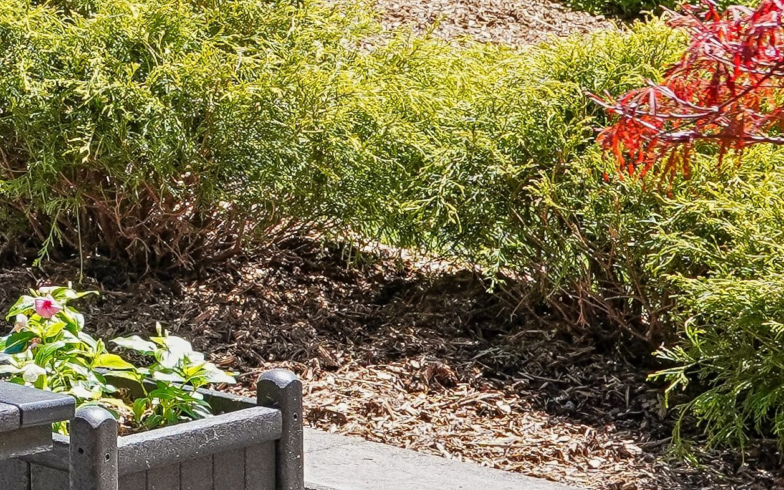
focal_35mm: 141
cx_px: -980
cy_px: -309
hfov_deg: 12.3
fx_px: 3012
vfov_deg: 9.0
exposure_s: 1/250
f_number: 7.1
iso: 400
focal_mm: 29
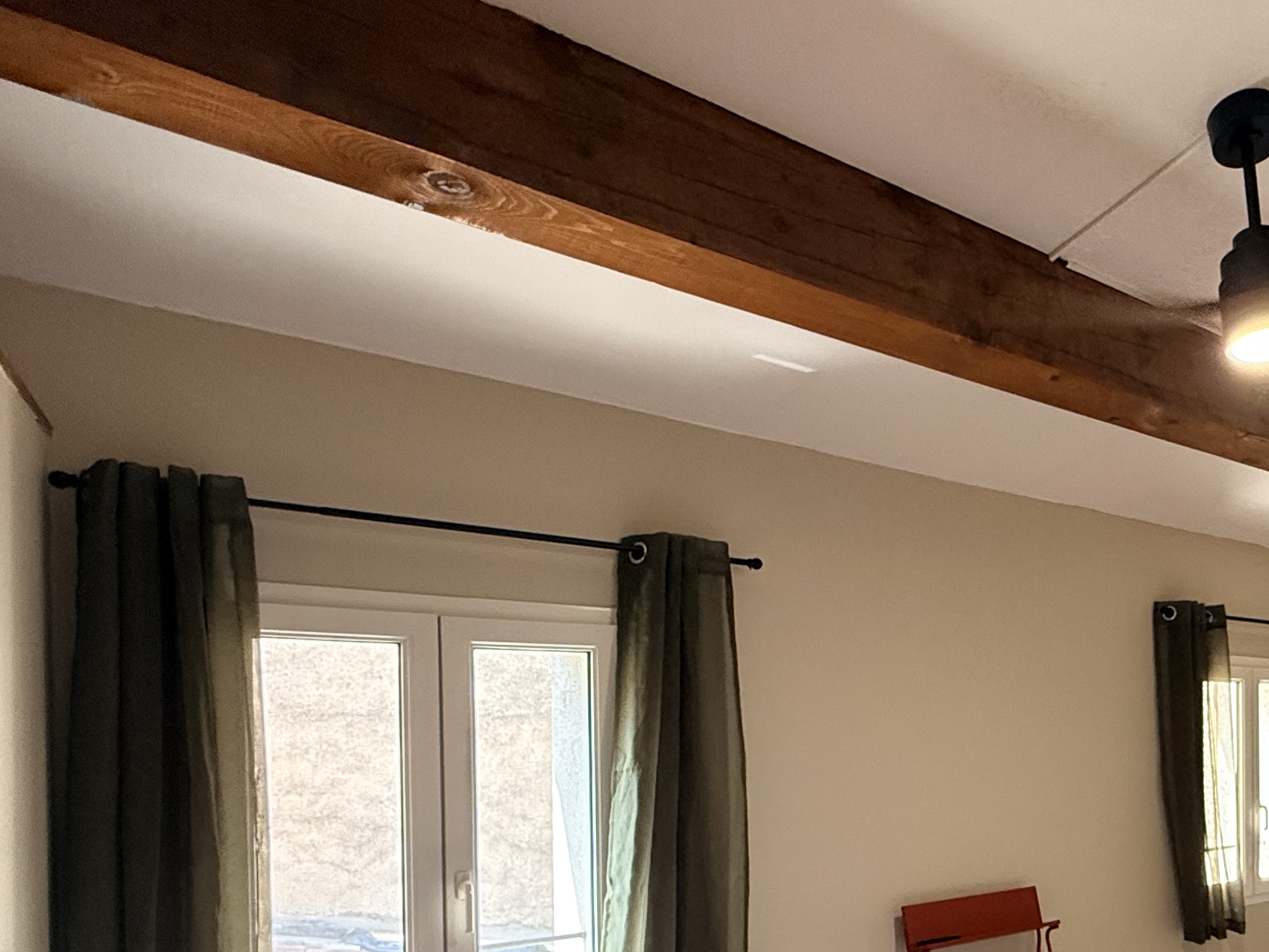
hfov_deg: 54.9
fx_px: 1063
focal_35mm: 29
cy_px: 746
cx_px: 1105
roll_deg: +0.3
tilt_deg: -0.7
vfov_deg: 46.0
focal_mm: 2.22
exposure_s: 1/62
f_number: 2.2
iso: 400
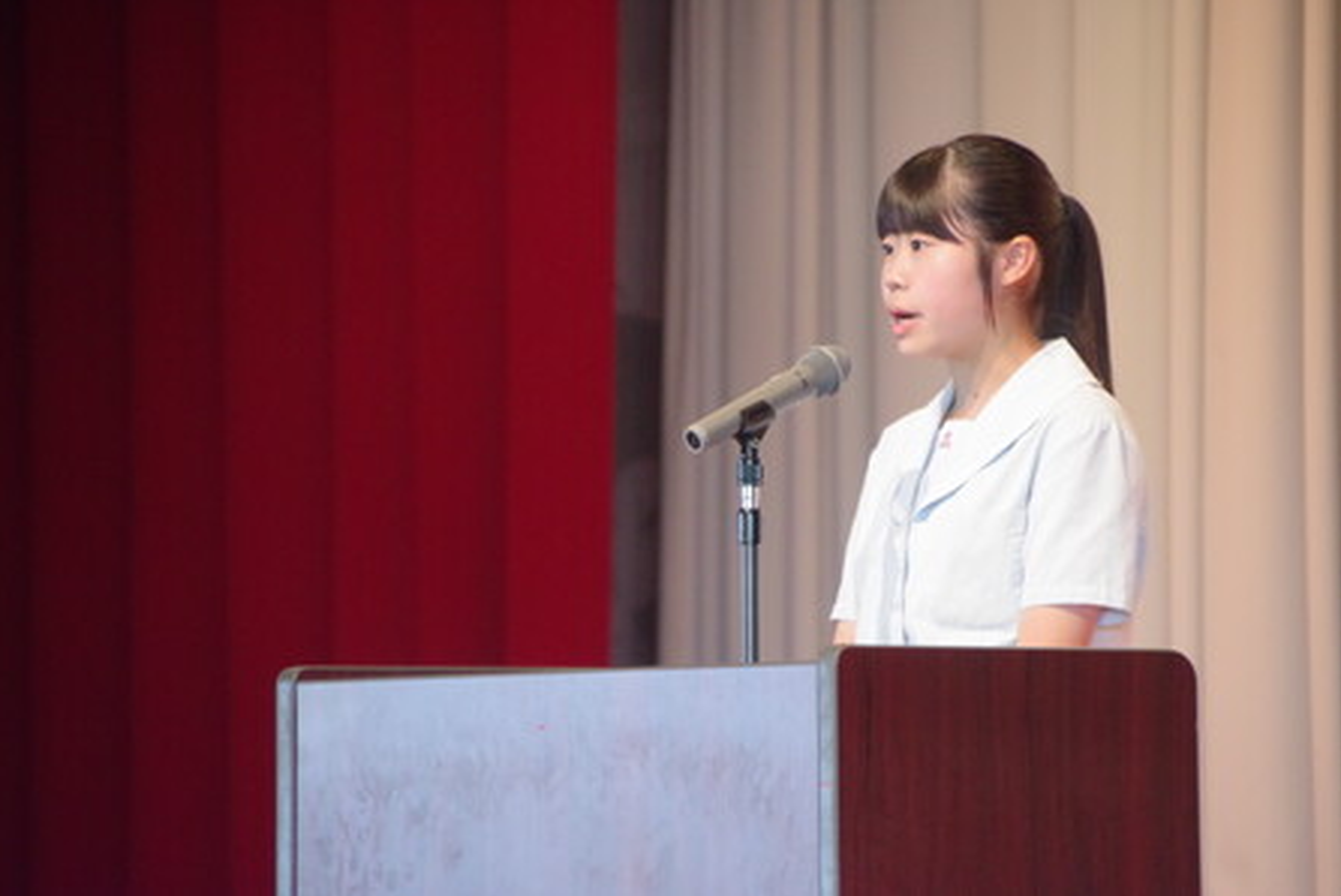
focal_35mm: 378
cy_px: 448
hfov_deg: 5.4
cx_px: 667
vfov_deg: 3.6
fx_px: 14089
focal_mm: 250
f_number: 6.3
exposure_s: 1/50
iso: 6400
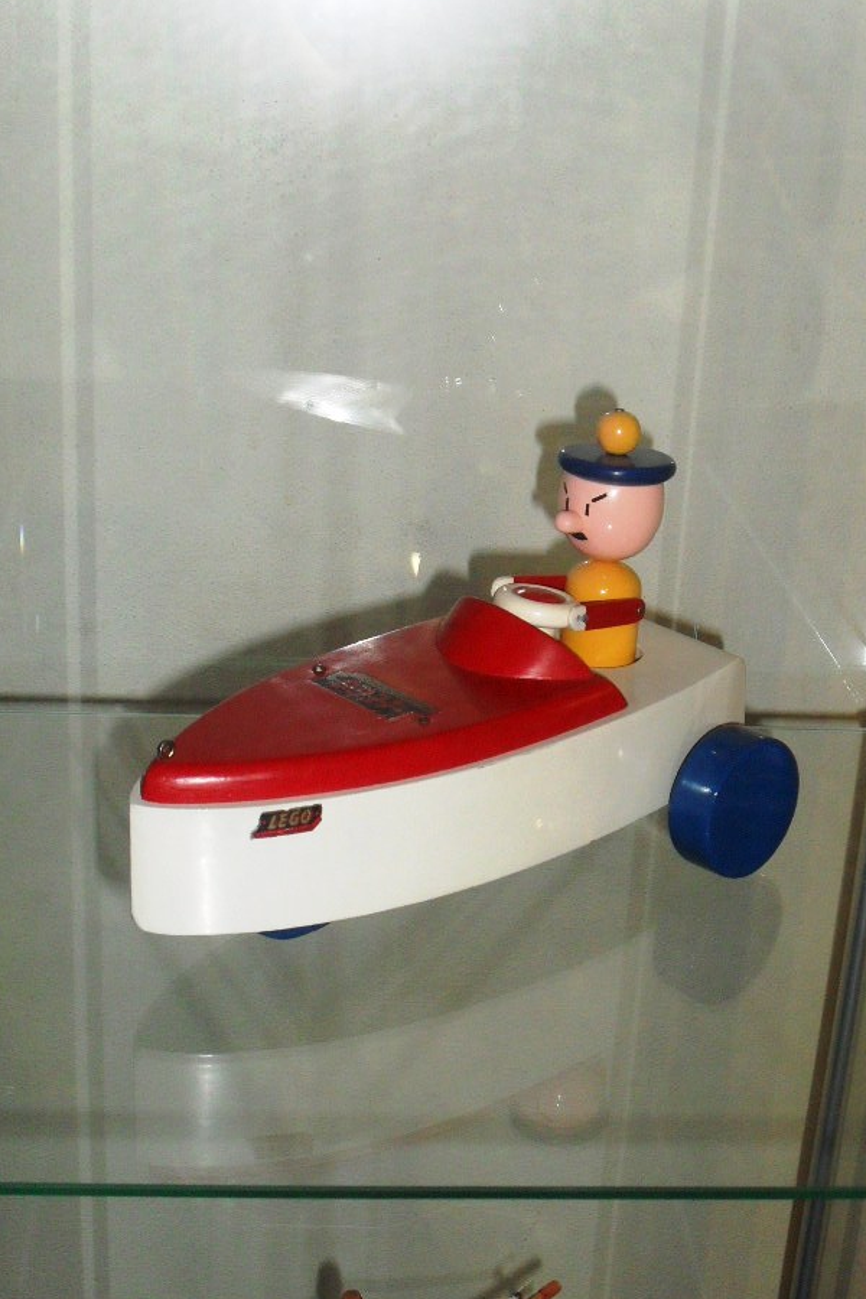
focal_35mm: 58
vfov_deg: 34.5
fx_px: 2093
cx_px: 520
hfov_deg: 23.3
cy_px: 712
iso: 200
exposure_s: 1/45
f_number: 3.9
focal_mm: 8.7
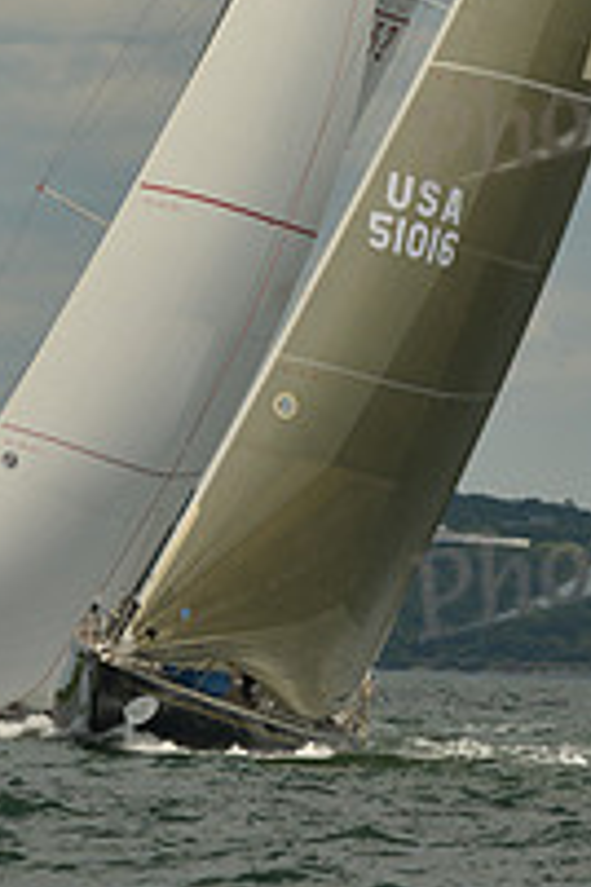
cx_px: 183
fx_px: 17753
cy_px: -88
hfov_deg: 1.9
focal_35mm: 721
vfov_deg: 2.9
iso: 200
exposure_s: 1/800
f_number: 10
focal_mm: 250
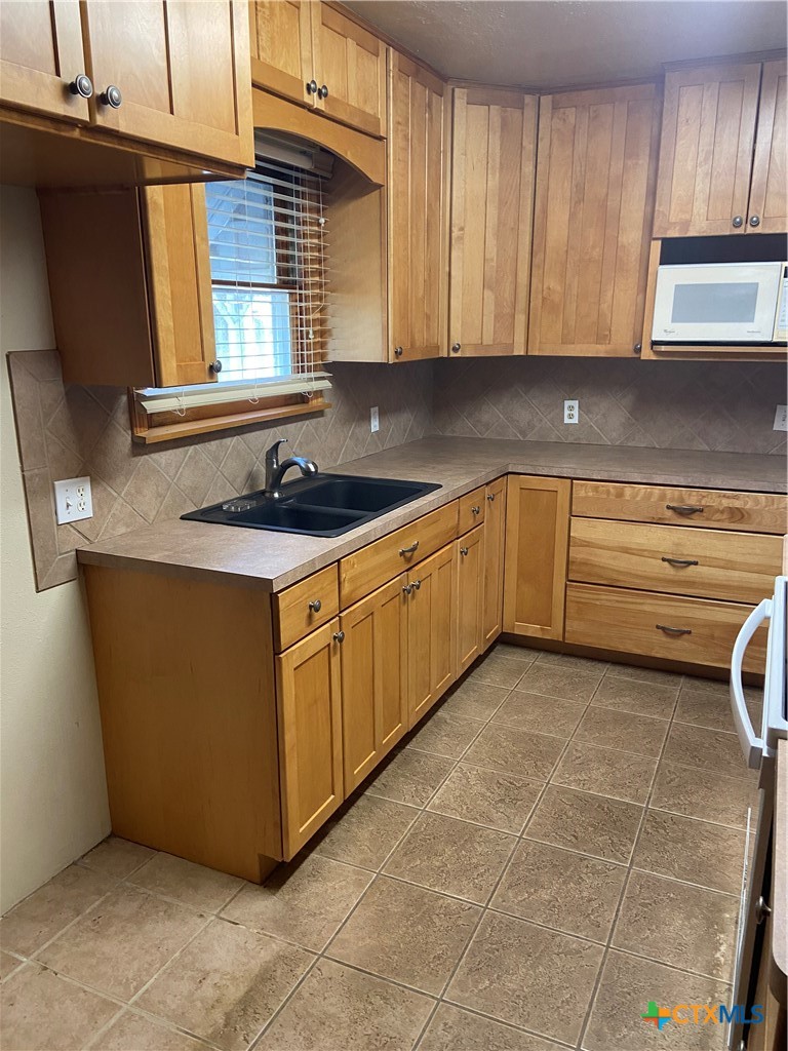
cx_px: 394
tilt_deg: -15.0
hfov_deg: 53.1
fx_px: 789
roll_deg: -0.1
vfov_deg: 67.3
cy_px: 526
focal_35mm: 26
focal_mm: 4.25
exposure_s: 1/60
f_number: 1.8
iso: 250
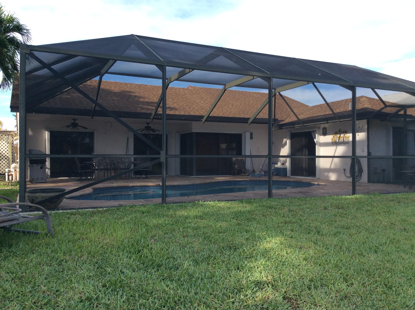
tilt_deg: -0.6
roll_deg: +0.2
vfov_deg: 44.1
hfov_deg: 56.9
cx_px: 208
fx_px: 383
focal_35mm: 32
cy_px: 155
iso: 32
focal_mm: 3.3
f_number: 2.4
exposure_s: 1/493
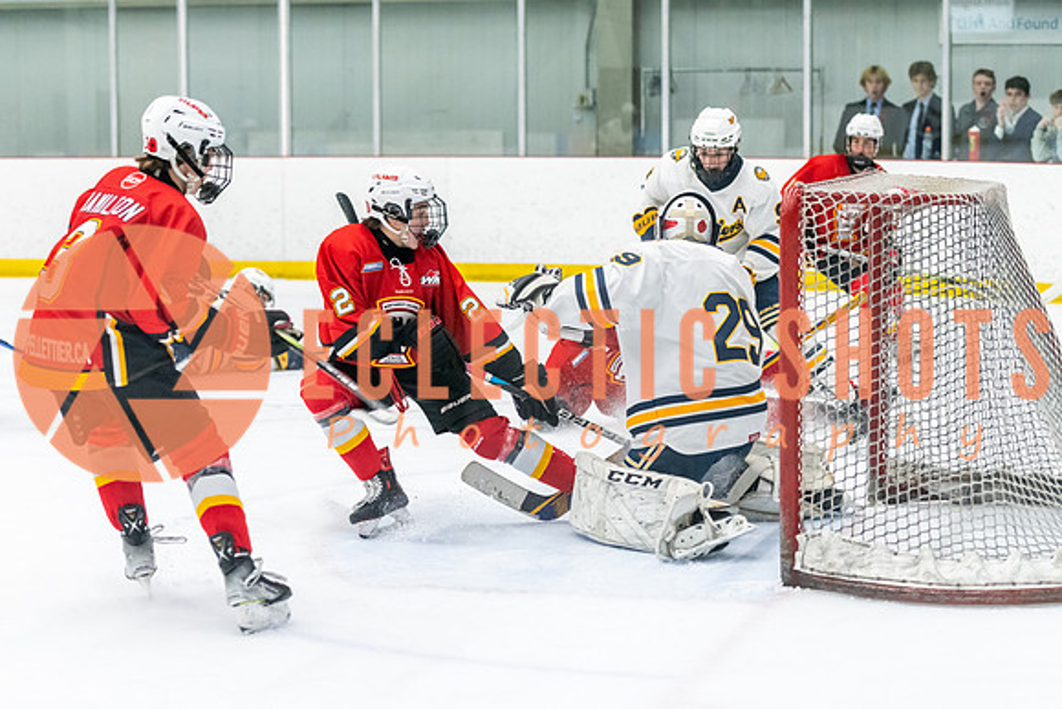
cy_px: 426
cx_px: 438
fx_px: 2965
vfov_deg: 13.6
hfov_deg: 20.3
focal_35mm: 100
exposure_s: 1/800
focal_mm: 82
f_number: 2.8
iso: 3200
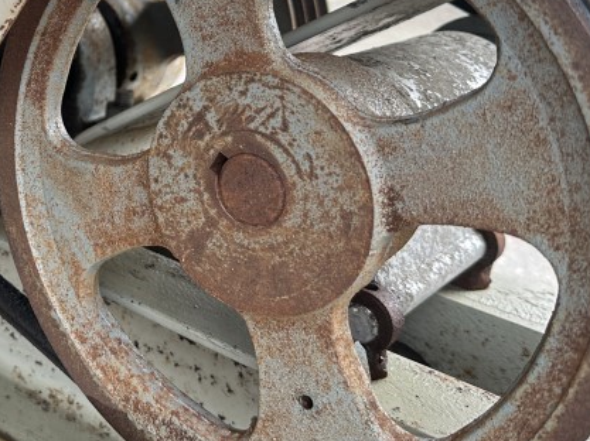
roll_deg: -5.5
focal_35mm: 59
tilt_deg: -9.8
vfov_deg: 23.9
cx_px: 20
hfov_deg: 30.7
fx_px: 1005
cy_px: 25
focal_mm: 6.86
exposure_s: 1/121
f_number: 1.78
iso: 80
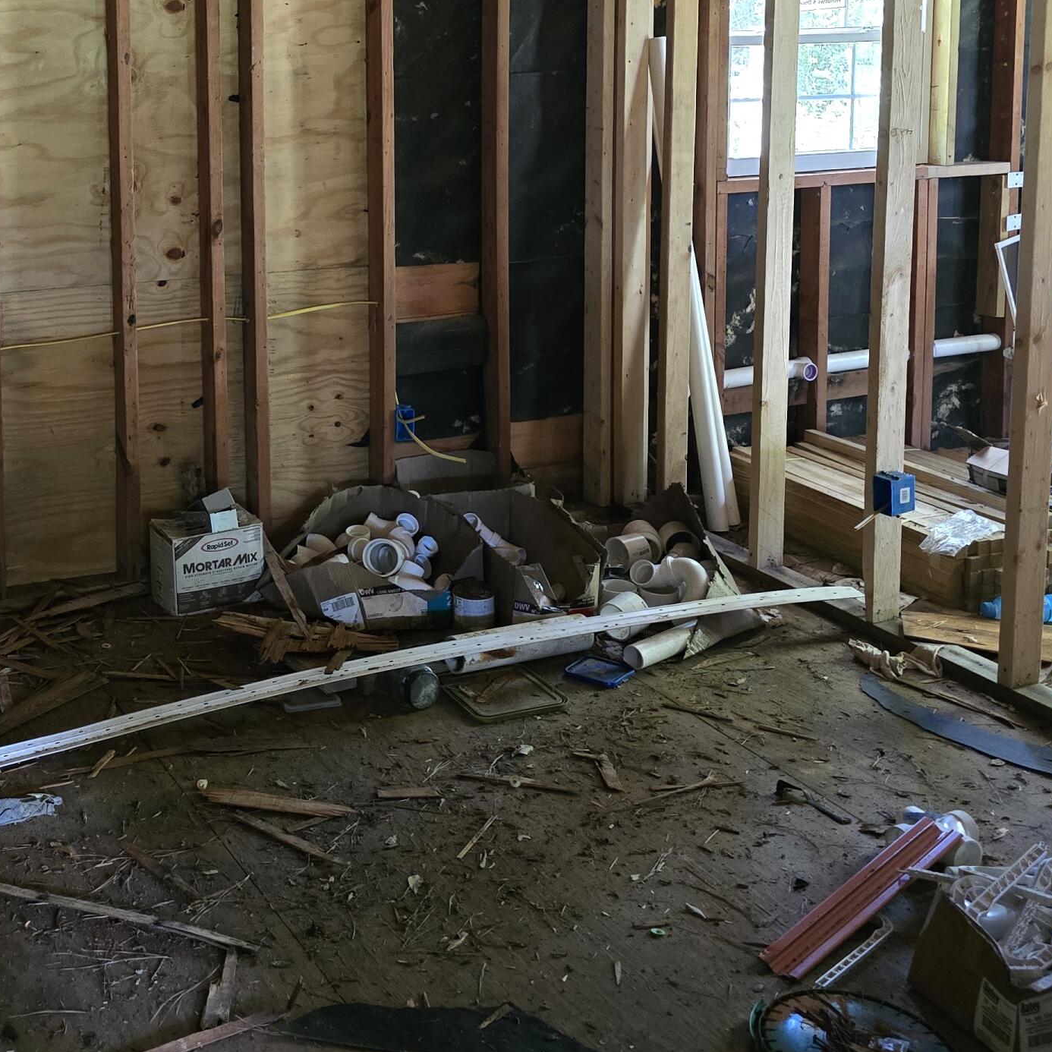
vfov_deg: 37.0
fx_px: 1513
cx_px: 172
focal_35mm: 44
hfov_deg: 36.7
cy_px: 208
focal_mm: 6.3
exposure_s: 1/60
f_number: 1.7
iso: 1250
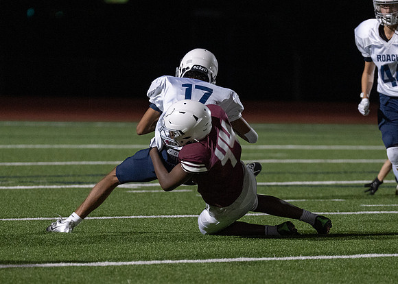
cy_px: 211
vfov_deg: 3.6
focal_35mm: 400
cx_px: 237
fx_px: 4521
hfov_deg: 5.0
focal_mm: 200
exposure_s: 1/1000
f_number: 2.8
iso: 3200
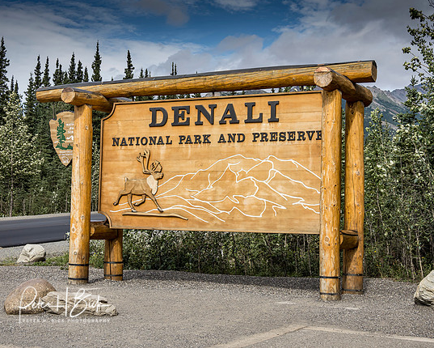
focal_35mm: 59
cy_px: 173
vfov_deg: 25.8
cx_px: 229
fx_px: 758
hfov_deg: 31.9
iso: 250
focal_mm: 28
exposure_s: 1/500
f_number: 5.6
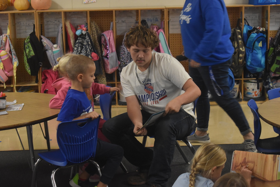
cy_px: 94
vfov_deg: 17.5
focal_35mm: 78
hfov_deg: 26.0
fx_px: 607
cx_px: 140
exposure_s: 1/100
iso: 3200
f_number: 5.6
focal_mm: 52
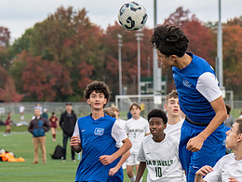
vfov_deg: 5.2
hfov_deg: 7.0
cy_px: 139
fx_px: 1978
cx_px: 133
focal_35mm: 283
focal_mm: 116
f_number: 5
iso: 1100
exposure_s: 1/1000
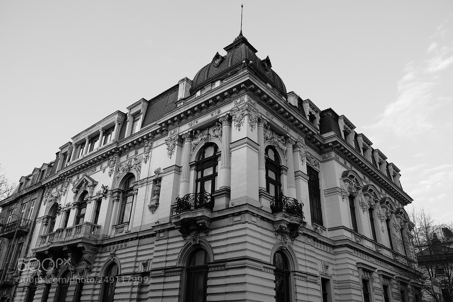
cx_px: 226
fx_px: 340
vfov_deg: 47.9
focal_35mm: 27
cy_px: 151
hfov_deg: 67.4
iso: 400
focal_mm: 18
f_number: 3.6
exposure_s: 1/170
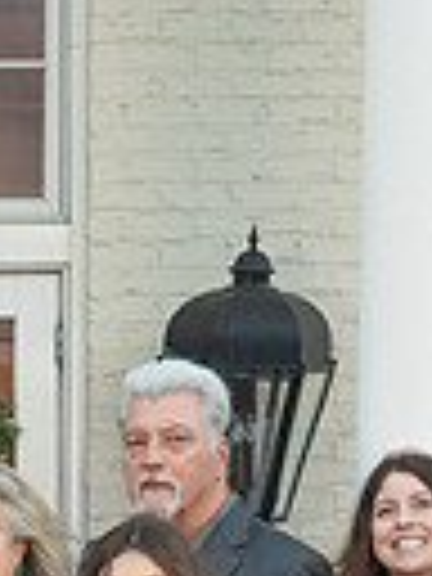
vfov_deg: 9.1
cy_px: 814
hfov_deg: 6.9
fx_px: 3528
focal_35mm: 212
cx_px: -263
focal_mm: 45
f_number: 4
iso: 2000
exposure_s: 1/200
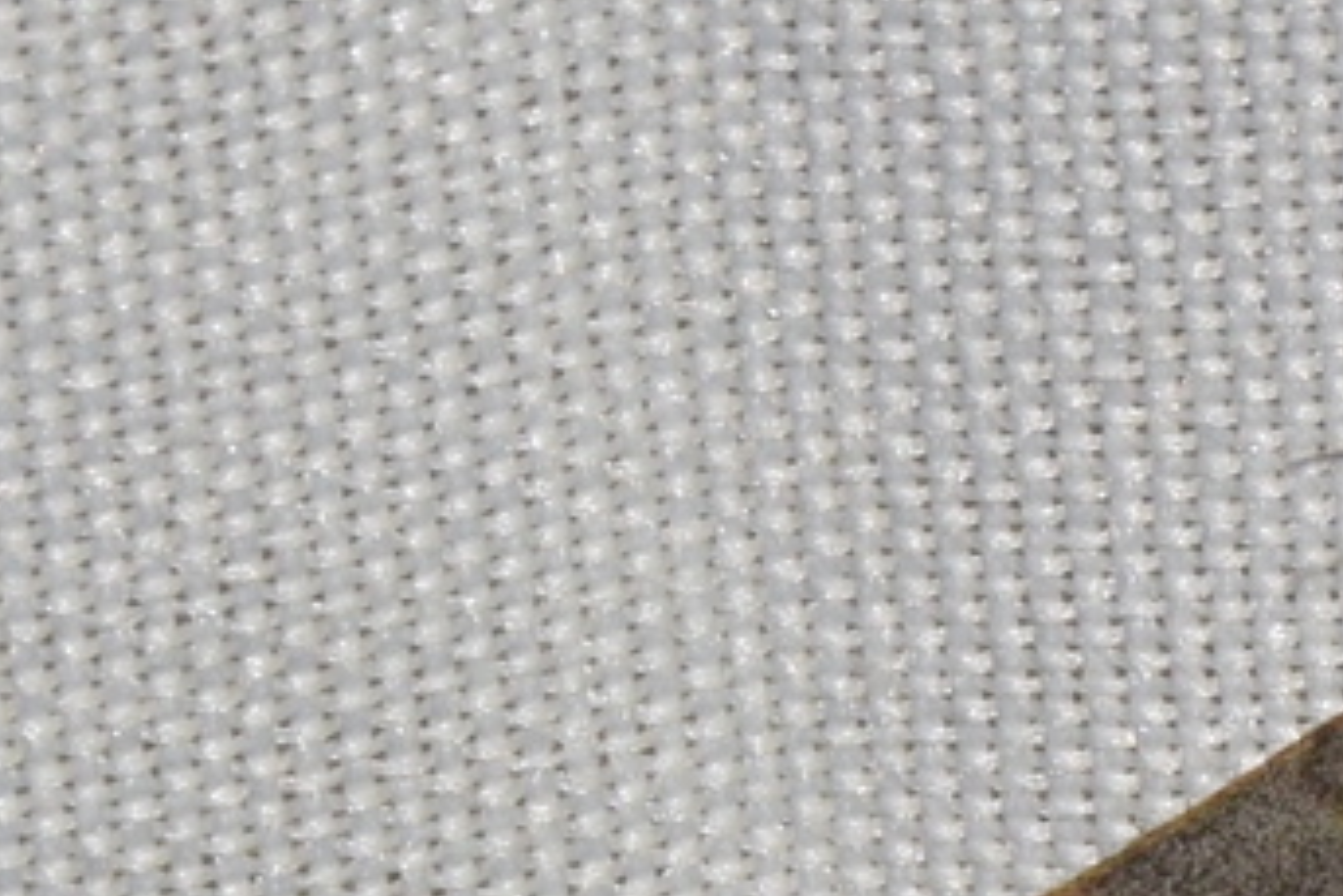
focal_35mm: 588
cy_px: 1123
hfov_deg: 3.5
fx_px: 21944
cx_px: 1363
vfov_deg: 2.3
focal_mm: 140
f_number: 10
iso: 400
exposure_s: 1/160
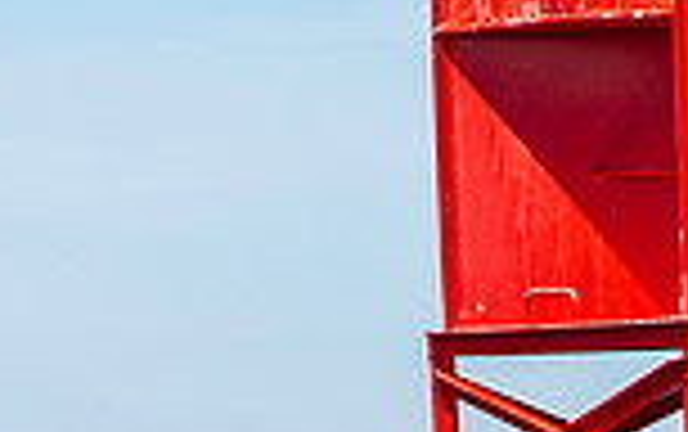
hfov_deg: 2.7
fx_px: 14510
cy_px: 824
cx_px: 742
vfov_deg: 1.7
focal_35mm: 773
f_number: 5.6
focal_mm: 200
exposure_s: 1/800
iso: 200
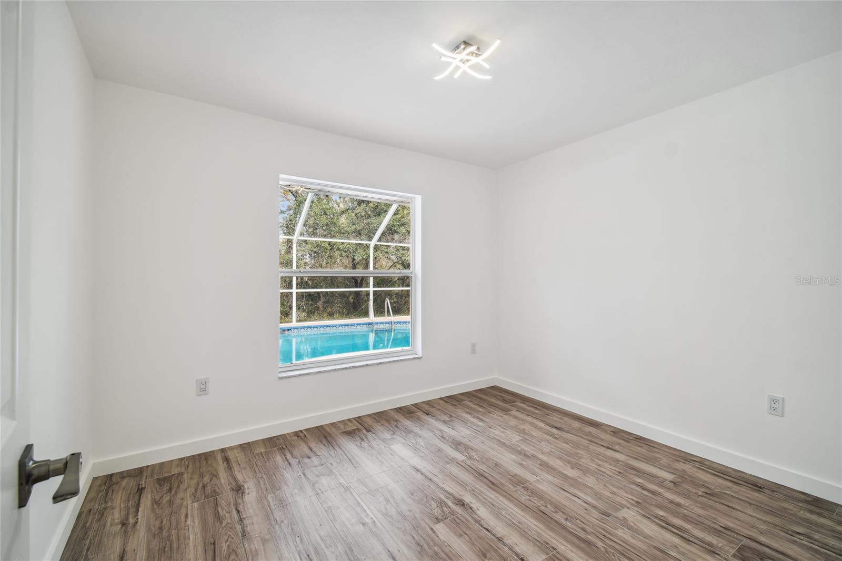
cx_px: 421
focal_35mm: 15
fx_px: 351
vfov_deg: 77.3
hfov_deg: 100.4
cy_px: 280
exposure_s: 1/5
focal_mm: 10
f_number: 7.1
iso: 100
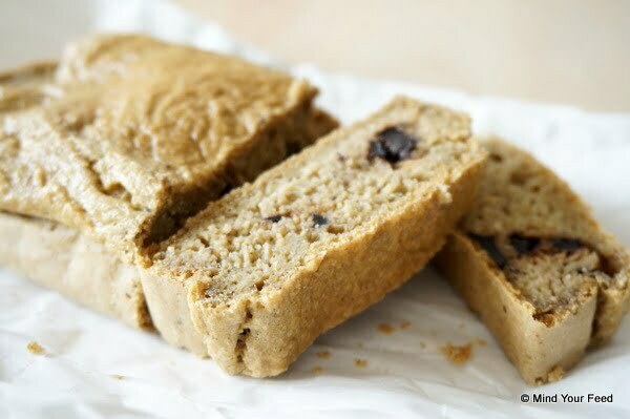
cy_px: 210
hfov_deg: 45.0
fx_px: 761
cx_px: 315
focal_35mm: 44
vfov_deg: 30.8
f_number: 4.5
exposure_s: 1/50
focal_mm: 29
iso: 400
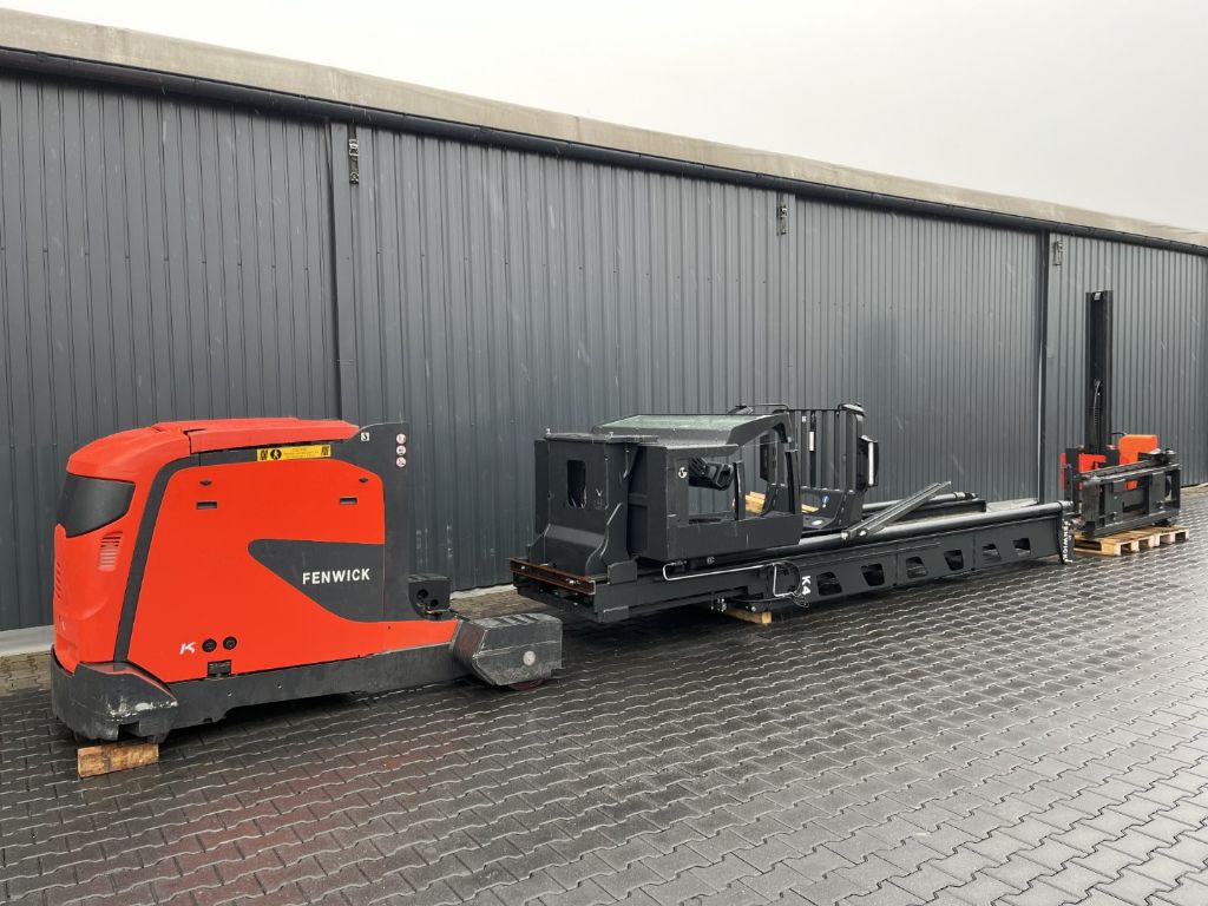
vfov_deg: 53.1
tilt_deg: -3.6
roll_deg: +0.7
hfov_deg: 67.3
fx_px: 907
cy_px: 453
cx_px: 604
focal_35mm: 26
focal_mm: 5.1
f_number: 1.6
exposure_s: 1/288
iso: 40
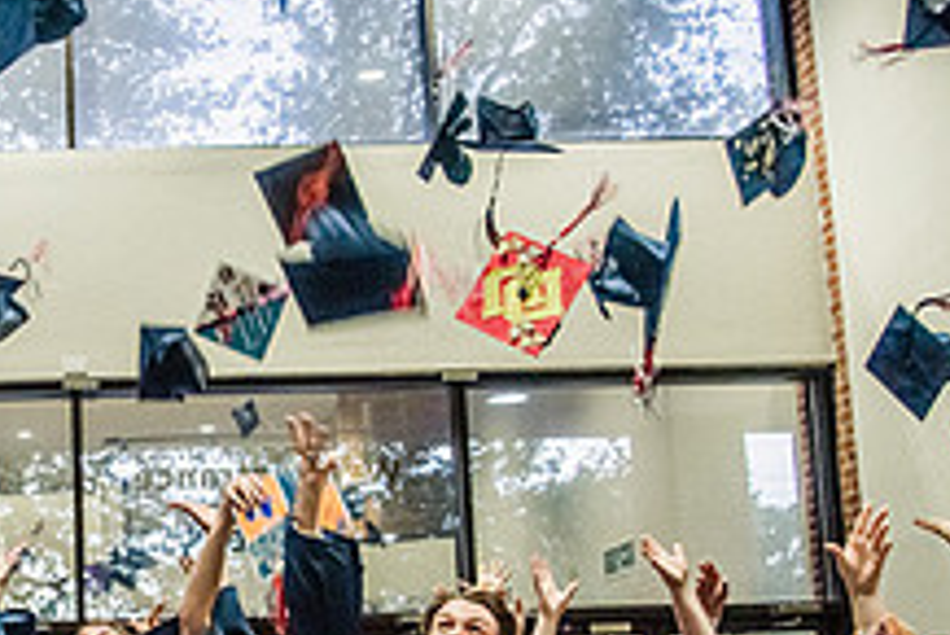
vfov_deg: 21.0
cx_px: 31
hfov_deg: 29.6
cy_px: 497
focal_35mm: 64
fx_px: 1690
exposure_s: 1/200
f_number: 4.5
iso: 800
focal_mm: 24
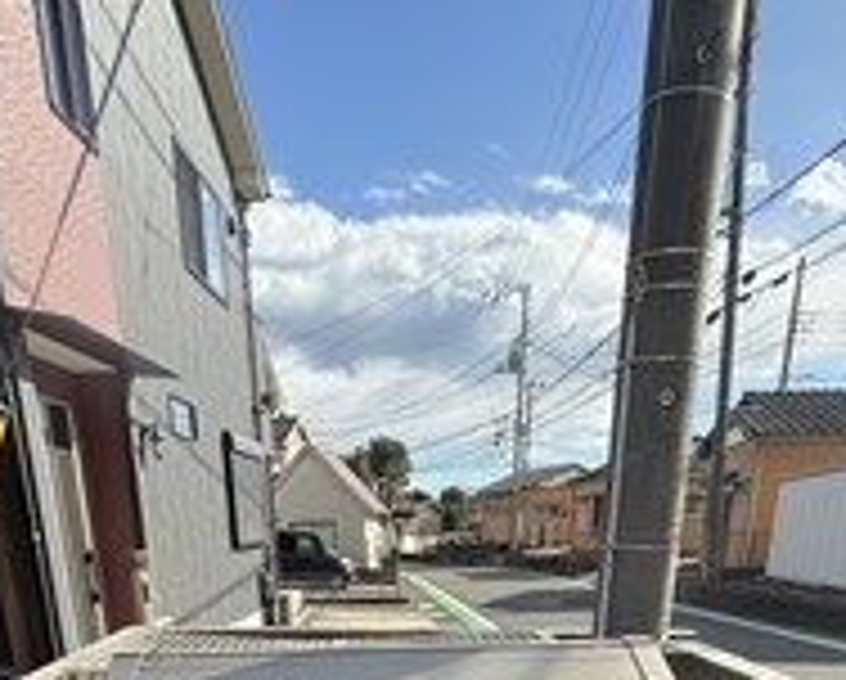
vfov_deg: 38.8
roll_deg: +0.7
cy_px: 788
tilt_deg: -18.7
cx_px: 392
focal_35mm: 29
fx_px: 727
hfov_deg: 60.3
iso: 50
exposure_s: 1/1050
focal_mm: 2.22
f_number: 2.2
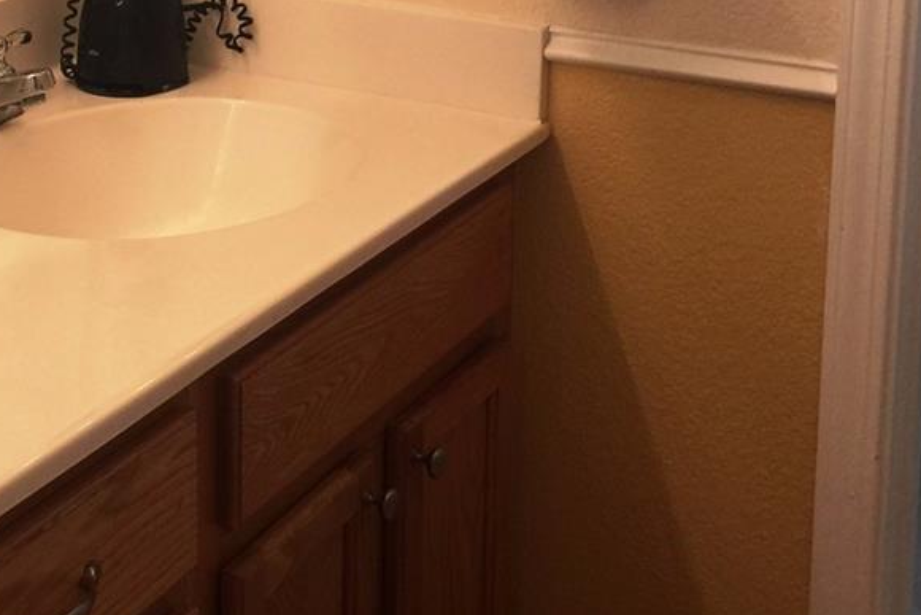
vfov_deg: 16.9
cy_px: -76
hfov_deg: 25.6
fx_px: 1996
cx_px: 203
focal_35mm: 78
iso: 32
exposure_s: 1/30
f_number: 2.2
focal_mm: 4.15
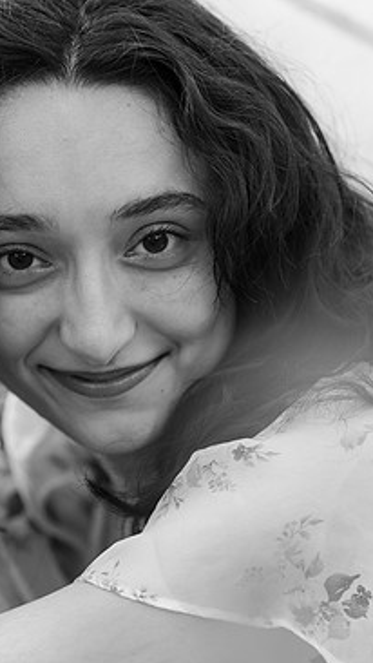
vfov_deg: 15.2
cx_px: 34
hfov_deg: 8.6
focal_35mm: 141
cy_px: 320
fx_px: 2478
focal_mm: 85
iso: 800
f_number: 2.5
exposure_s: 1/160
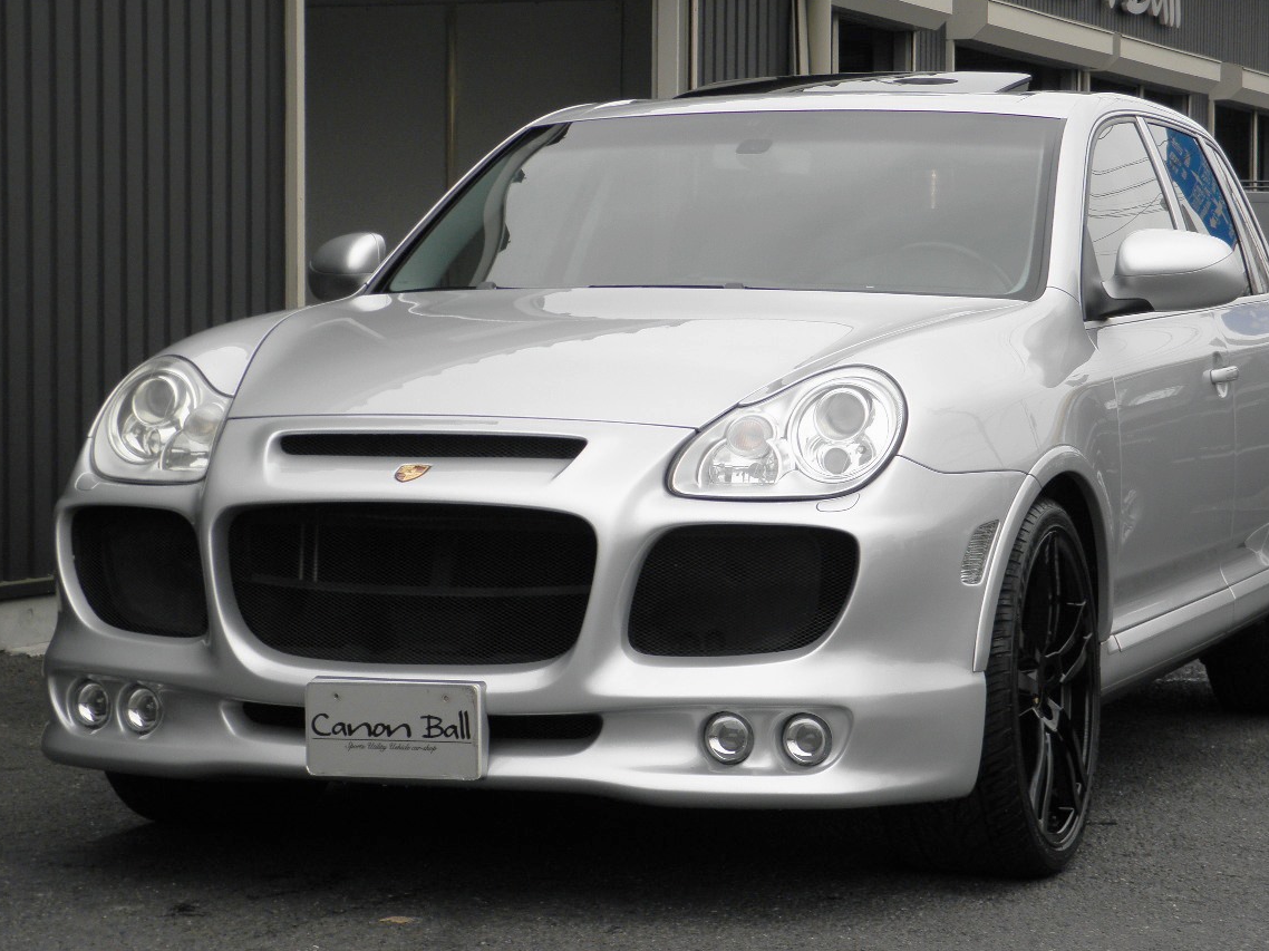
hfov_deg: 21.8
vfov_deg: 16.4
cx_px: 690
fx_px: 3299
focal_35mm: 90
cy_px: 417
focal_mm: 14.3
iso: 100
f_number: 4.4
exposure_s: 1/125
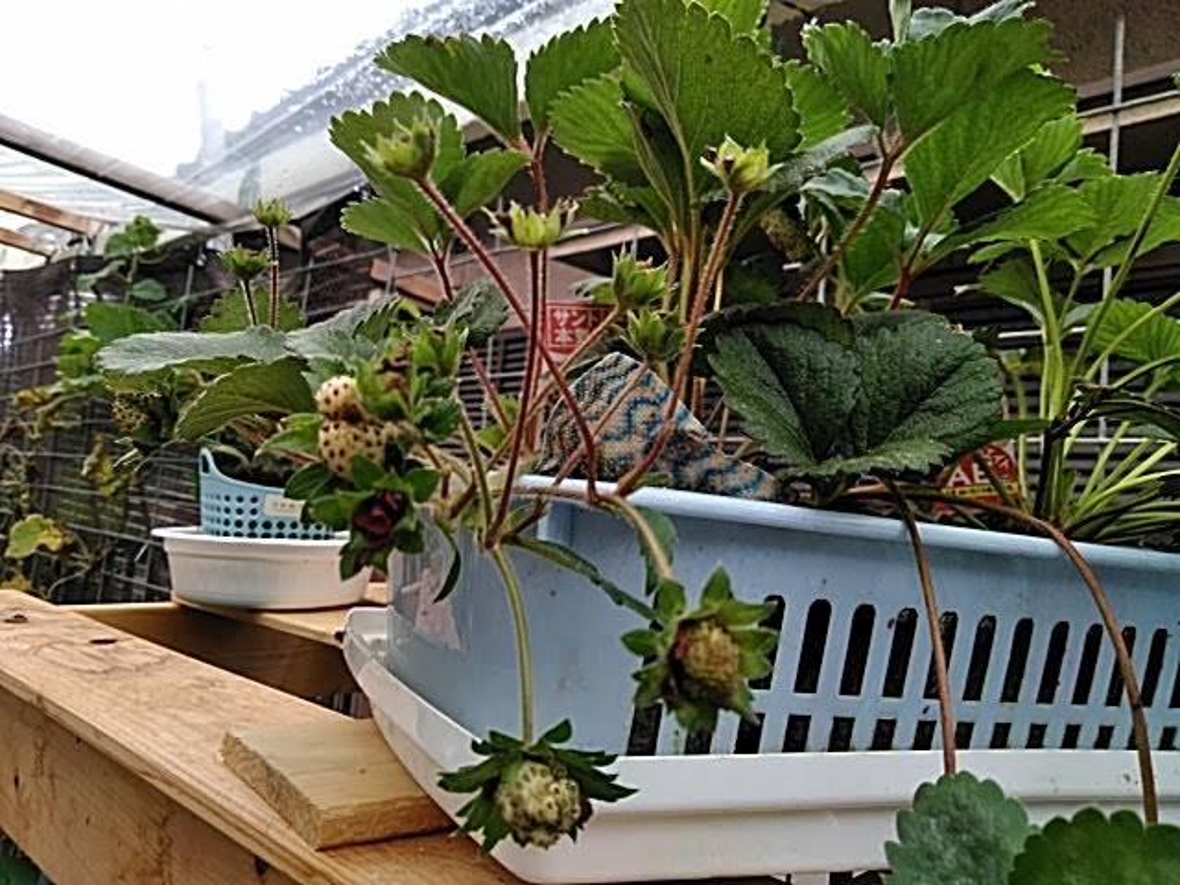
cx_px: 590
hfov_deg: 65.3
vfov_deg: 51.4
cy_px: 442
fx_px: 920
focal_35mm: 27
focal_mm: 3.46
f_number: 2.2
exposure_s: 1/212
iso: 60
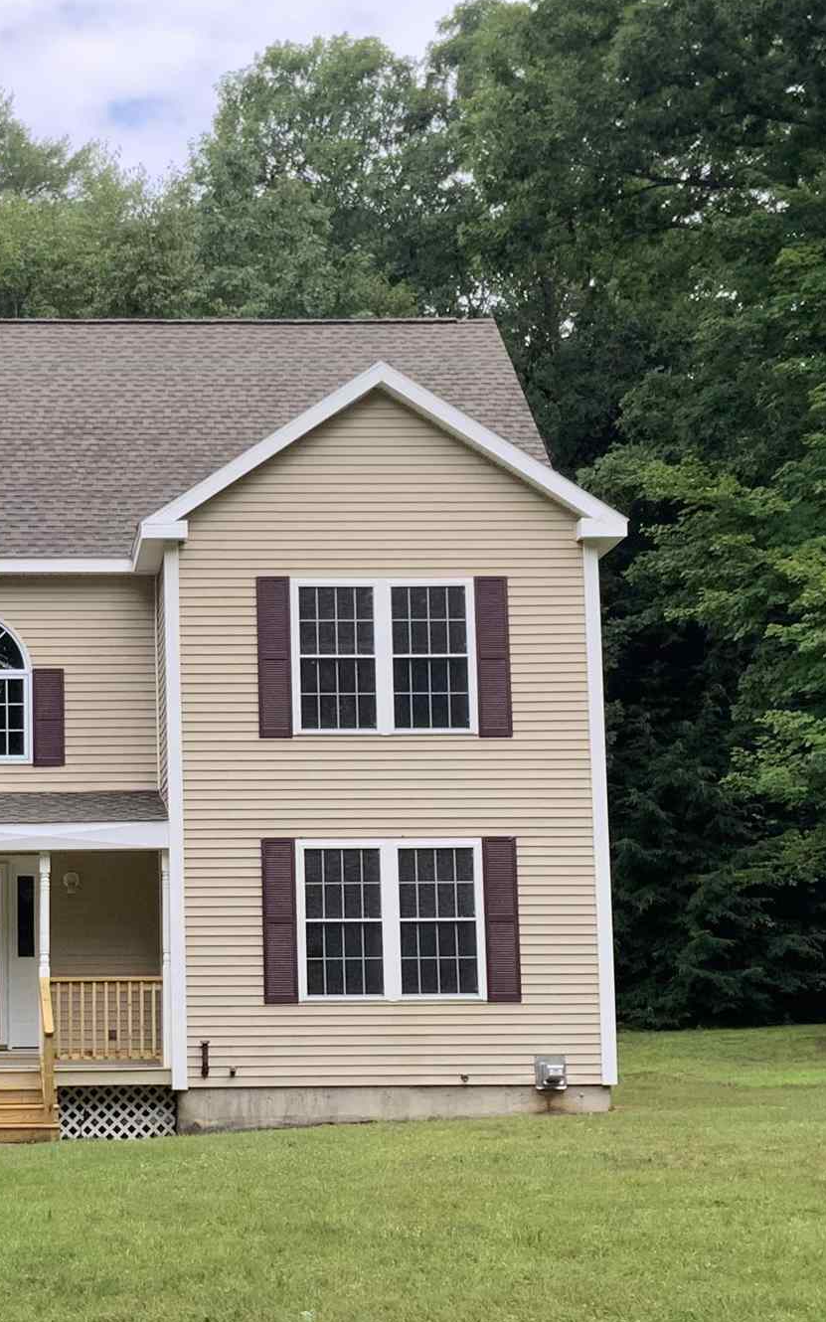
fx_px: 2558
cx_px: 99
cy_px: 723
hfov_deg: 18.1
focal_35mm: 71
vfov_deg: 29.0
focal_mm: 3
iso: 16
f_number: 1.8
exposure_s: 1/457
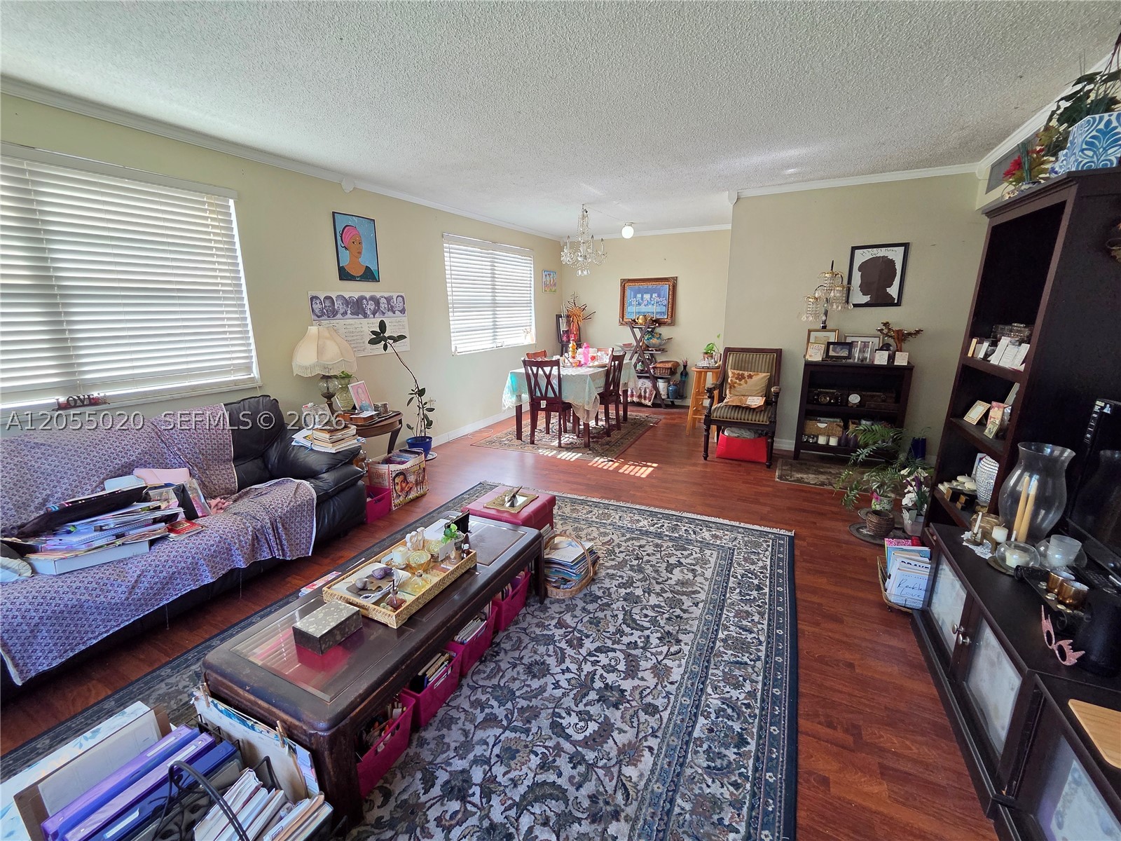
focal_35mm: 13
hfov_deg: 106.2
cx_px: 560
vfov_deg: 89.9
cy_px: 420
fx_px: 421
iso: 250
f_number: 2.2
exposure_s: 1/120
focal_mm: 2.2
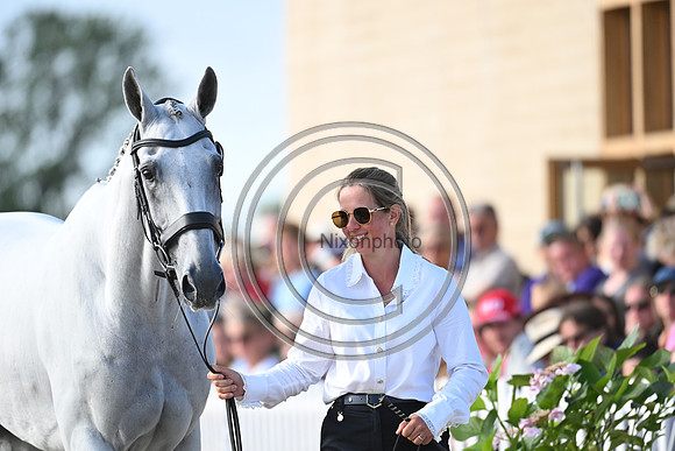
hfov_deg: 5.4
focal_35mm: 380
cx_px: 338
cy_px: 226
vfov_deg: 3.6
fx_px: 7126
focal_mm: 380
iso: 1000
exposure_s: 1/1600
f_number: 5
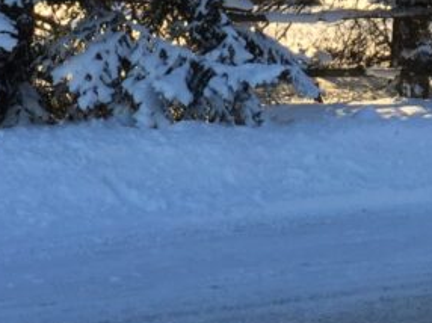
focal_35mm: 104
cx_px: 295
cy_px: -113
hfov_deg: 18.8
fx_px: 1297
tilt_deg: +2.6
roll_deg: -1.3
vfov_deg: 13.6
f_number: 2.2
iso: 32
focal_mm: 4.15
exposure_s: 1/488
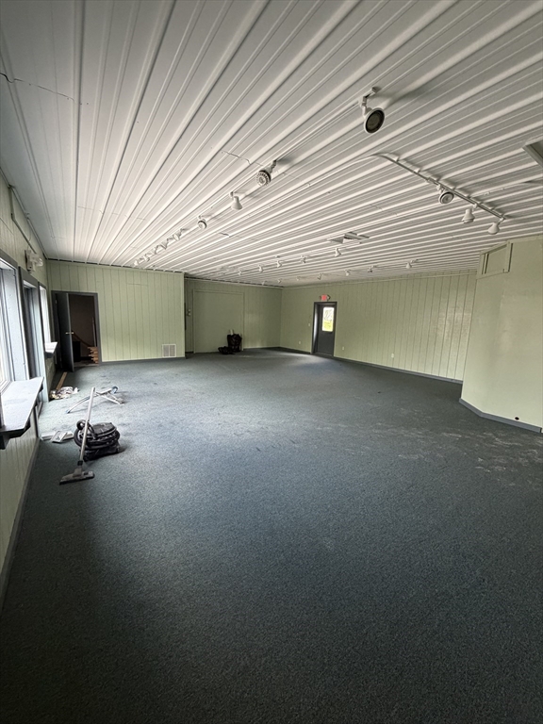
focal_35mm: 14
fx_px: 293
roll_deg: -2.0
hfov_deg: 85.7
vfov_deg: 102.1
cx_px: 272
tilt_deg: -8.9
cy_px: 362
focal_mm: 2.22
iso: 320
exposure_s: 1/121
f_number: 2.2
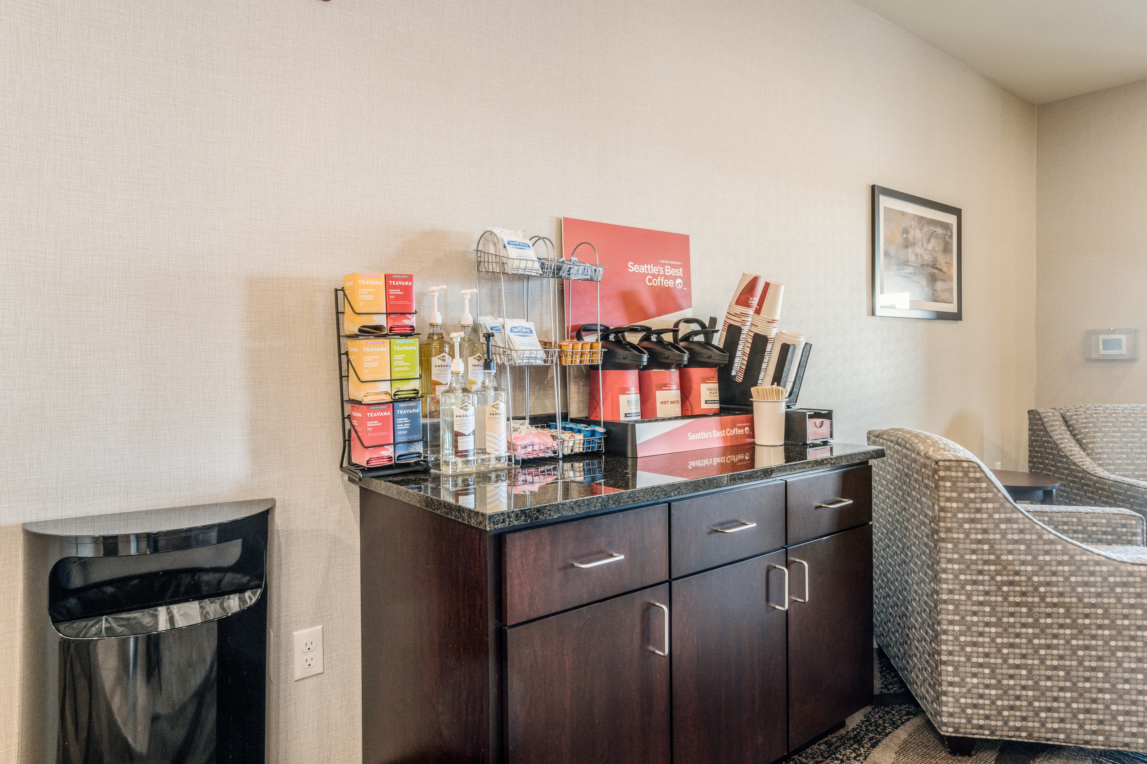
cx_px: 574
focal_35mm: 21
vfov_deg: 59.5
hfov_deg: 81.2
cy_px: 382
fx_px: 669
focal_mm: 14
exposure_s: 1/4
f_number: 9
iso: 400
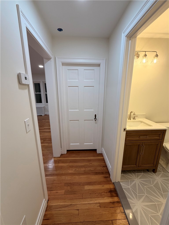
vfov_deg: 102.1
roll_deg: +0.8
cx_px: 84
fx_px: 91
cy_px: 112
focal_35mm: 14
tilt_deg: -14.4
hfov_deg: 85.7
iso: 125
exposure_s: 1/120
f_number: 2.2
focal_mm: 2.22
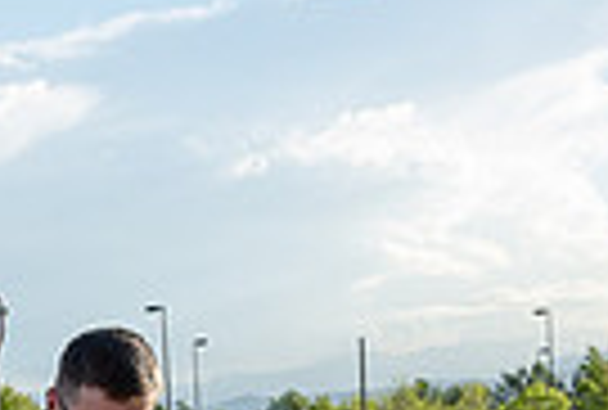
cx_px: -545
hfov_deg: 11.0
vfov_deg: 7.9
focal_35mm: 171
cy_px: 656
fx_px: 2898
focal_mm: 35
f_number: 6.3
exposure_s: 1/400
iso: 160
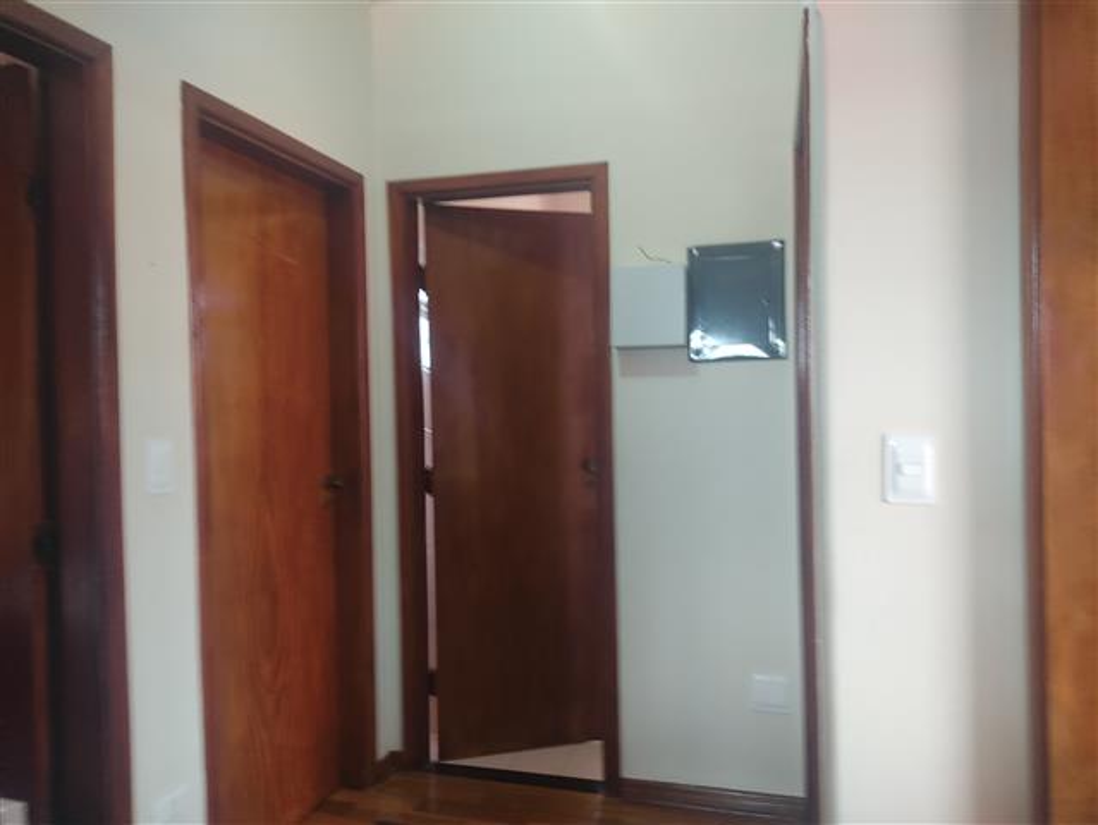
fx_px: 825
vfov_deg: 53.1
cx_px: 549
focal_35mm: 26
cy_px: 412
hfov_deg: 67.3
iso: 912
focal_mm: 4.74
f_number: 1.79
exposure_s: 1/30
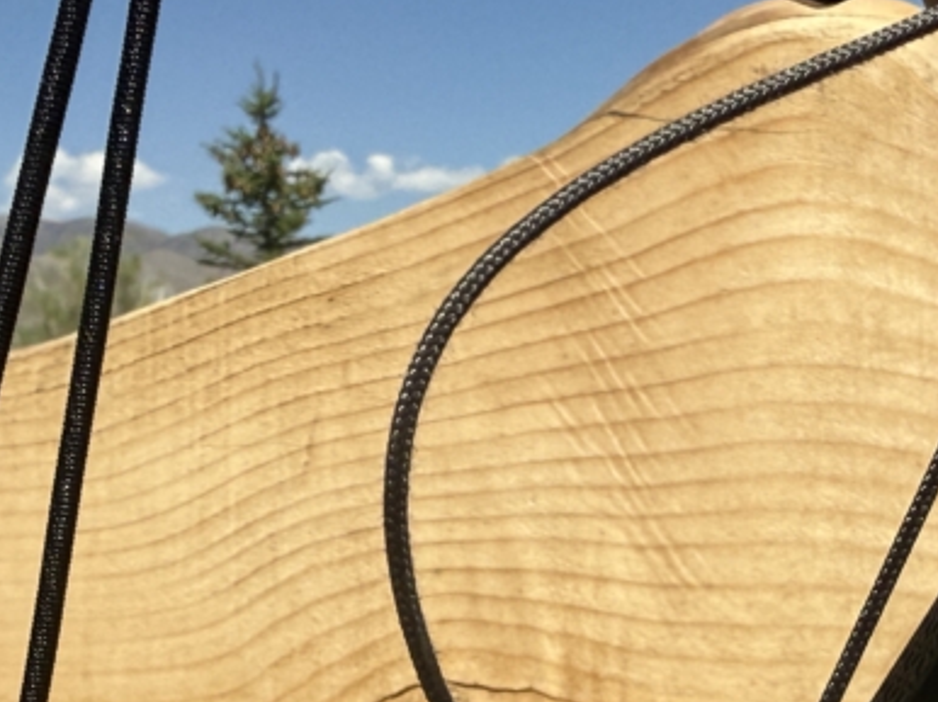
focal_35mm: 69
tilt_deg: -6.9
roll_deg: +1.8
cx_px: 637
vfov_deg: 20.9
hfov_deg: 28.0
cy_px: 602
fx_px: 1869
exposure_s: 1/3125
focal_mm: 2.22
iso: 40
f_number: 2.2
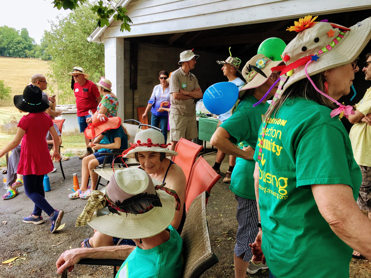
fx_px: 311
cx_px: 186
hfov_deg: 61.7
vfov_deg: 48.2
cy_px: 139
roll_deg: -2.1
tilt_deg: -9.7
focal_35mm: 29
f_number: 2.2
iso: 25
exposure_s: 1/227
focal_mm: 4.15
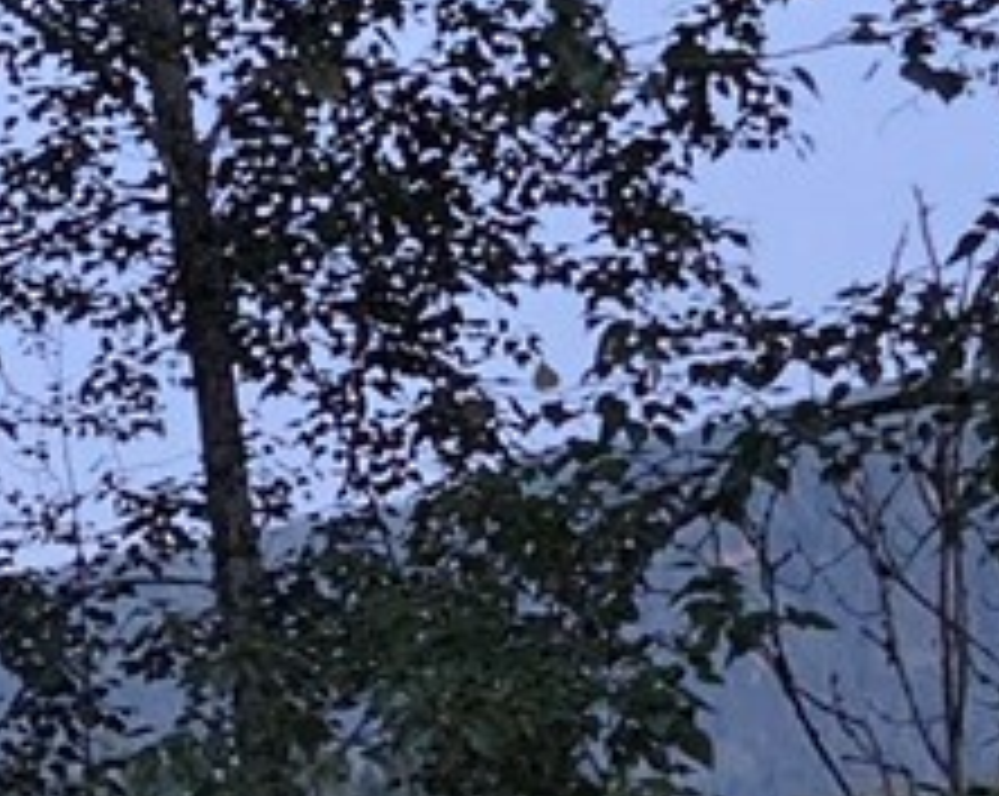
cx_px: -846
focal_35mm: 162
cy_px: 616
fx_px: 4783
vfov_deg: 9.5
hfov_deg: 11.1
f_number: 1.8
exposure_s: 1/60
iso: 1250
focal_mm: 5.4
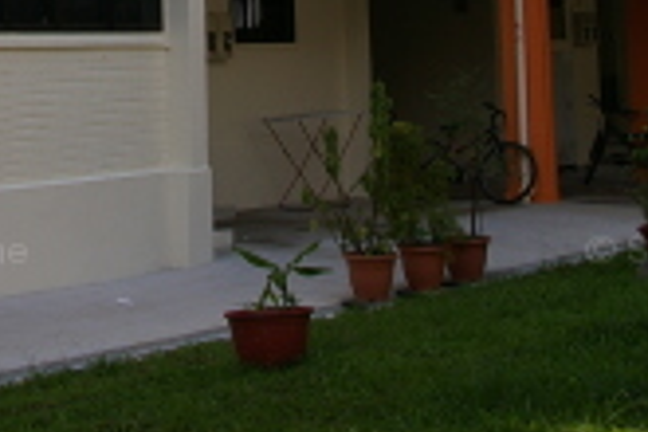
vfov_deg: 12.9
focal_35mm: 100
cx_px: 94
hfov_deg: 20.1
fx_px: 1800
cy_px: -230
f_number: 6.7
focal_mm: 20
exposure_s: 1/500
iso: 200
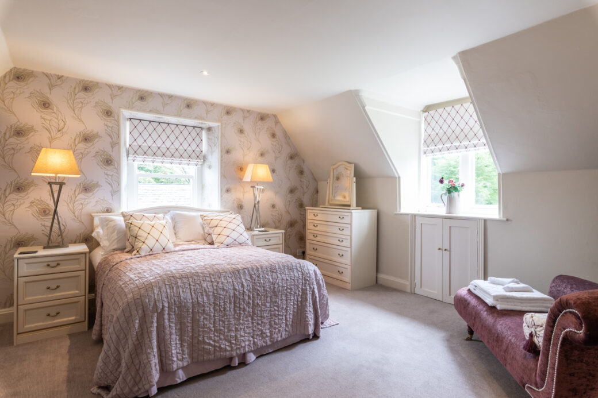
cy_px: 199
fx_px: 316
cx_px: 299
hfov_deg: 86.9
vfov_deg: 64.5
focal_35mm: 19
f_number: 8
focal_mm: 19
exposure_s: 1/10
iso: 400
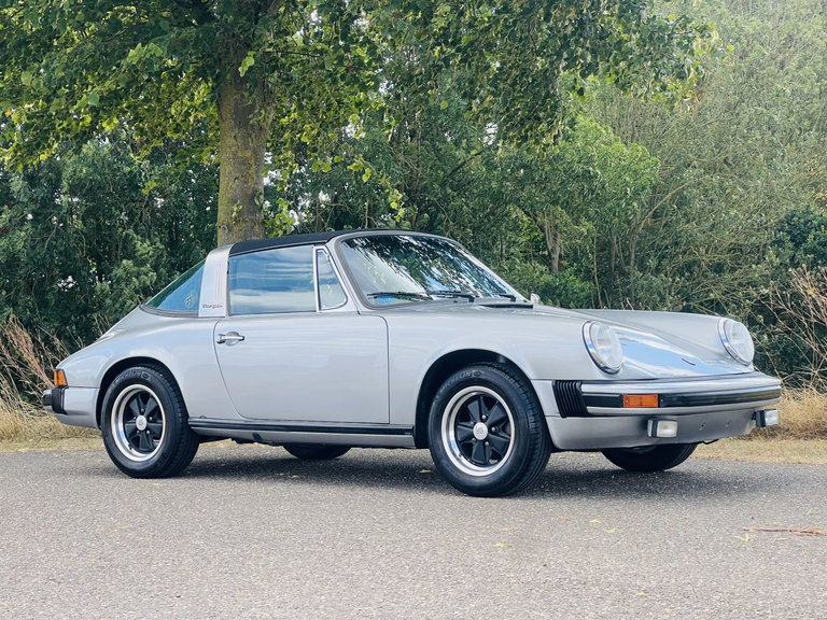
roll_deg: +3.1
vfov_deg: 19.1
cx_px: 414
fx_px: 1840
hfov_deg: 25.3
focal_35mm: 77
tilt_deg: -1.7
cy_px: 310
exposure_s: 1/197
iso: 32
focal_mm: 9
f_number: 2.8
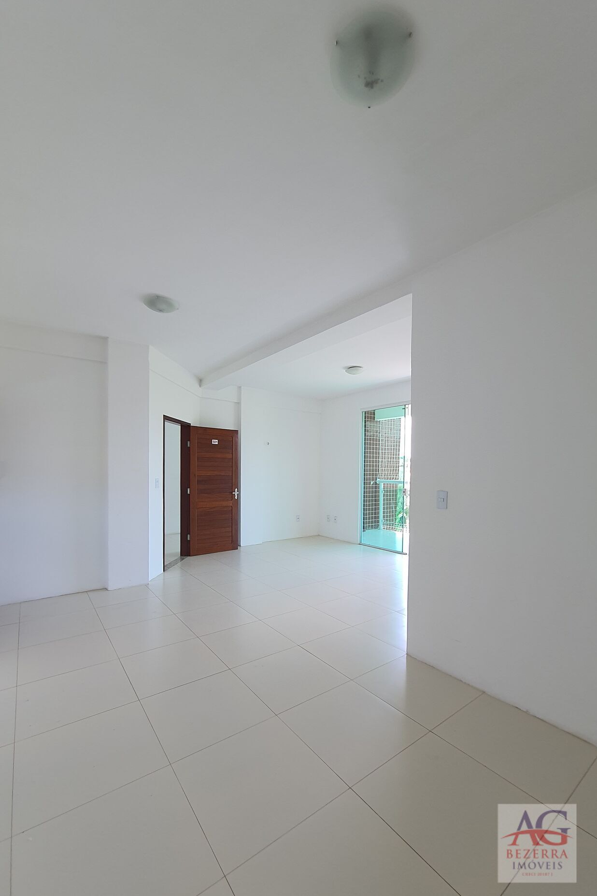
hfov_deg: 81.2
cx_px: 301
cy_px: 460
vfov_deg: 104.2
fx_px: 348
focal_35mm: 14
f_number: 2.2
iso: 50
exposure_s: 1/60
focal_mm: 1.74
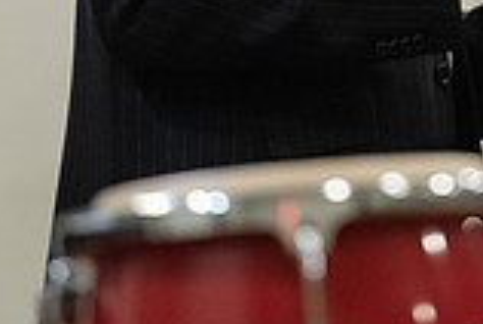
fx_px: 9853
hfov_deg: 2.8
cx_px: 446
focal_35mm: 733
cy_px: -179
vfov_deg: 1.9
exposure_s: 1/200
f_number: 2.8
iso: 8000
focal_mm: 200
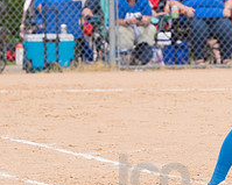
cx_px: 319
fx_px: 4914
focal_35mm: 716
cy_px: 33
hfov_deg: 2.7
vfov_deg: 2.2
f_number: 5.6
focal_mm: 175
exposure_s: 1/1600
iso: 320
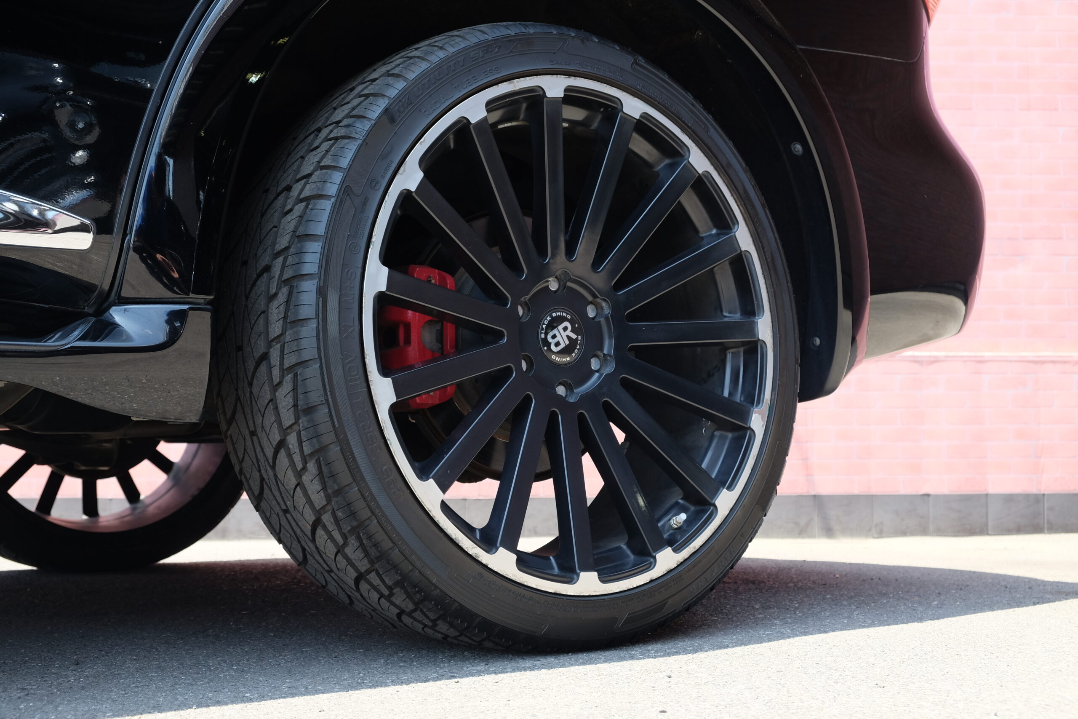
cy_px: 360
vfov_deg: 31.2
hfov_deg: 45.4
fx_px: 1288
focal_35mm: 43
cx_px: 539
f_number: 5
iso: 400
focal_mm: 28.9
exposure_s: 1/140
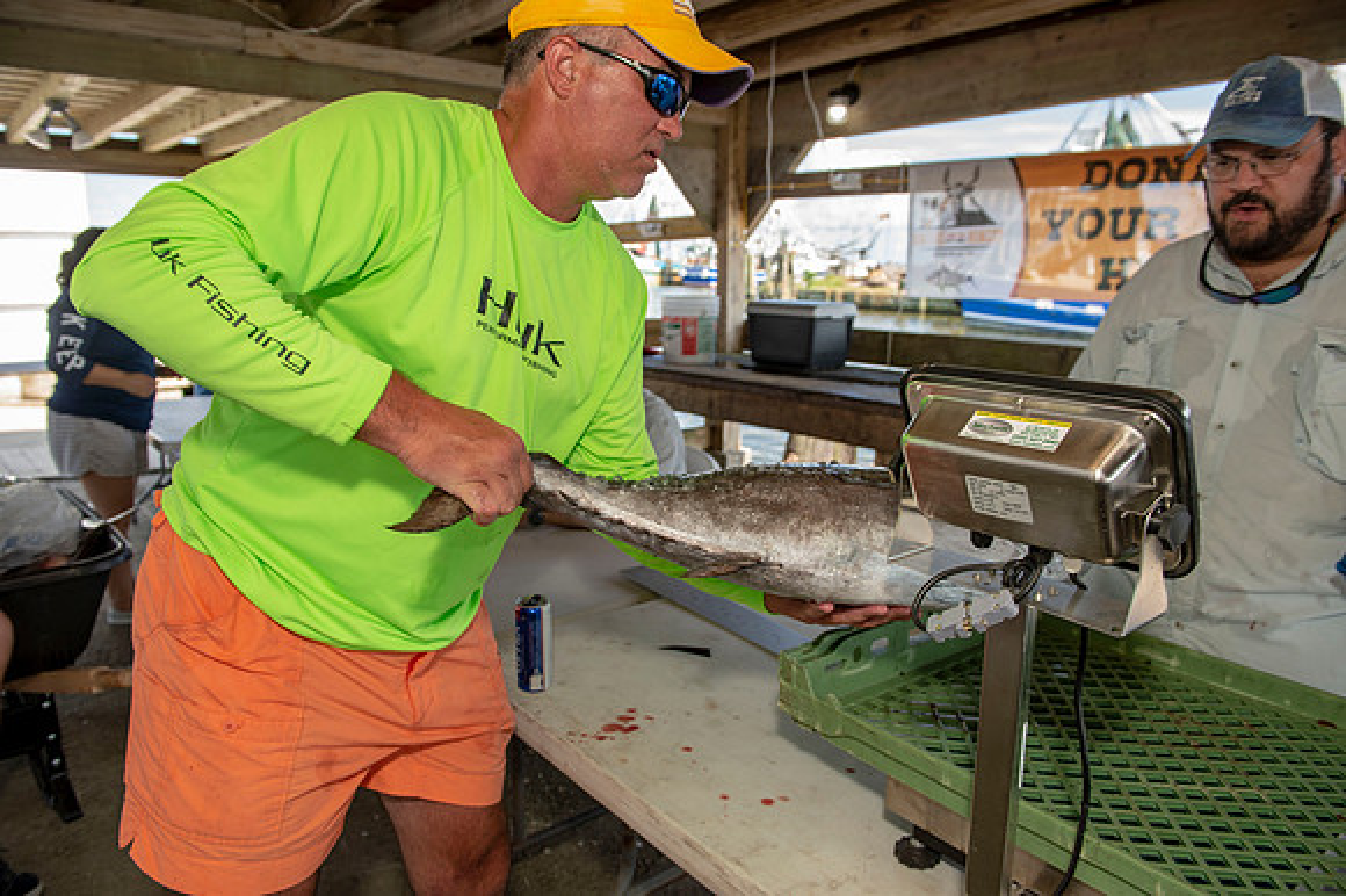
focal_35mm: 24
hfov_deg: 73.8
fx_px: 897
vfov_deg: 53.1
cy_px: 448
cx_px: 673
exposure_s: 1/250
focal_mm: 24
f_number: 5
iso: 200
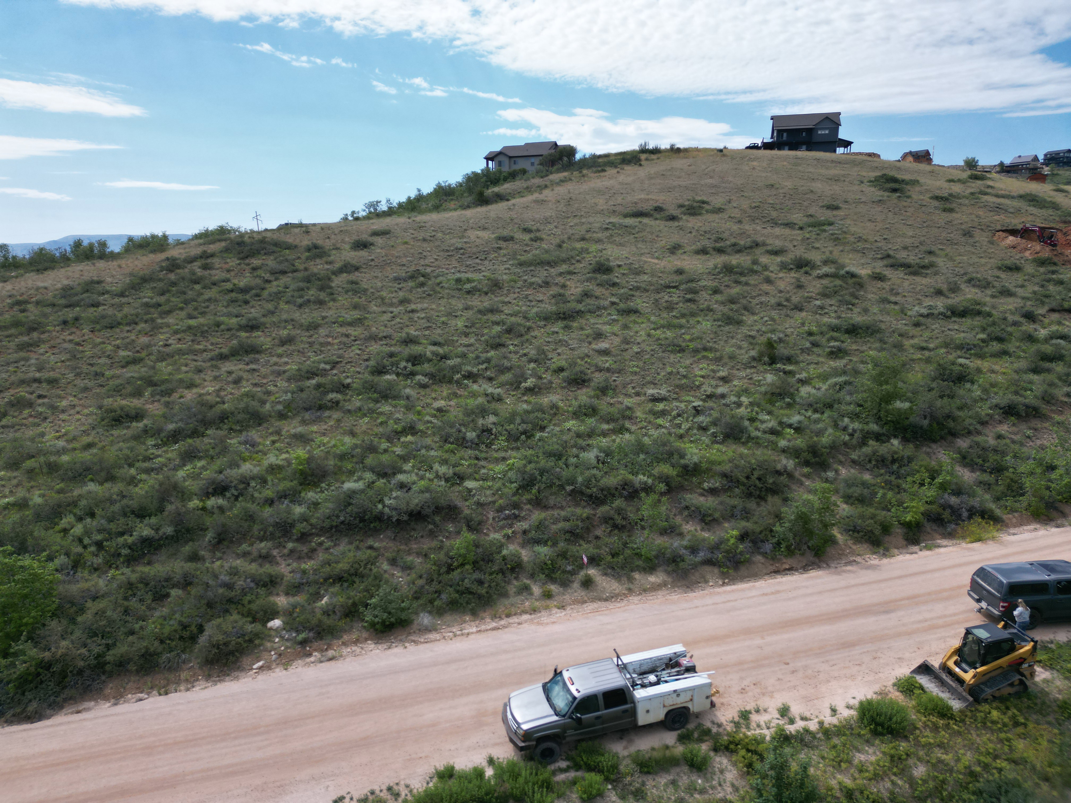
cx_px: 536
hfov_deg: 71.6
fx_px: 743
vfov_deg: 56.8
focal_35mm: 24
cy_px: 402
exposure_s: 1/4000
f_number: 1.7
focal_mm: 6.72
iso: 150
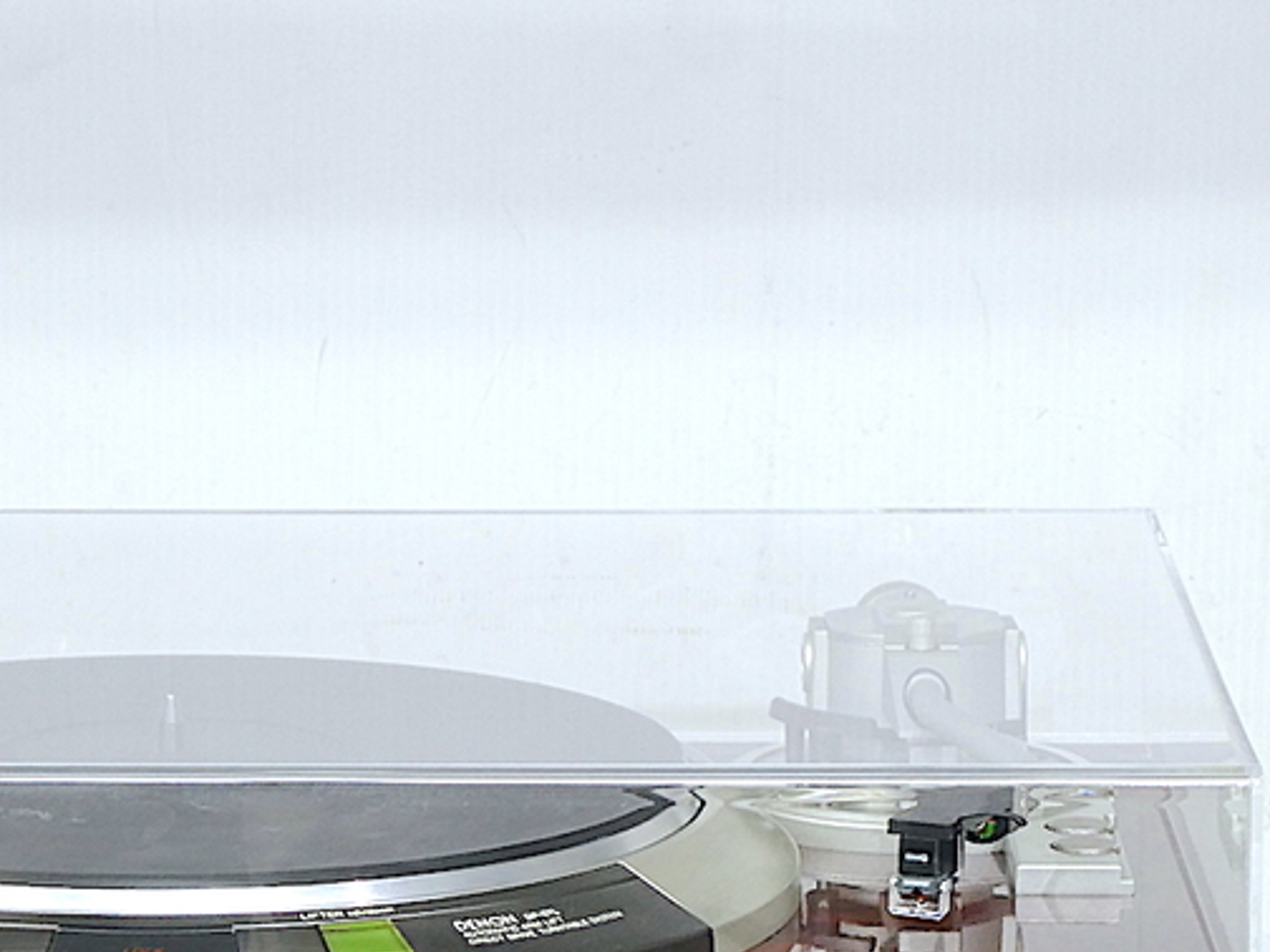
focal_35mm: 219
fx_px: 8035
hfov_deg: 9.0
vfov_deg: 6.8
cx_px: 323
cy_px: 849
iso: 200
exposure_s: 1/5
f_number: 5.1
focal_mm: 20.6
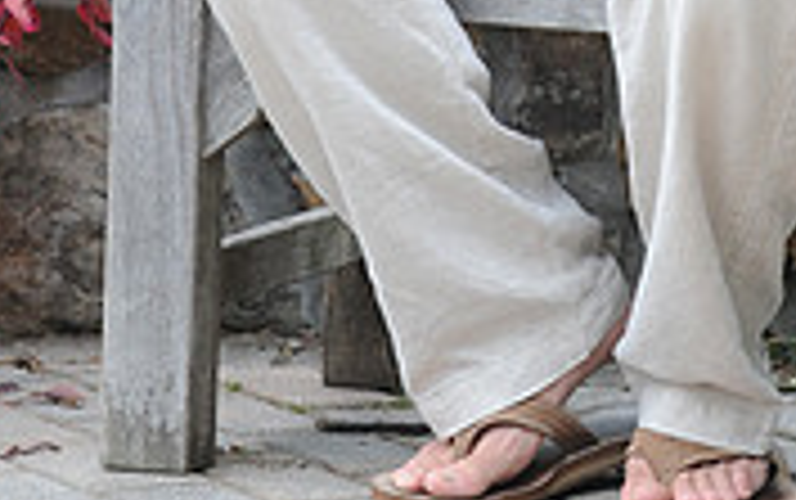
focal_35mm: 367
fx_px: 7969
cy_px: -500
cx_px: 765
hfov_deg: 5.7
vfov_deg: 3.6
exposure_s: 1/160
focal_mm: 110
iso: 500
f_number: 6.3
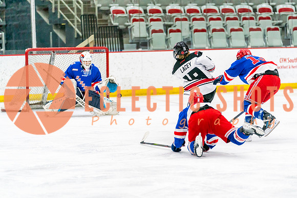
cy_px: 105
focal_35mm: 175
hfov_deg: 11.7
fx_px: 1445
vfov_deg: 7.8
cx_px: 165
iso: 3200
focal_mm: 158
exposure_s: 1/1250
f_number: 2.8
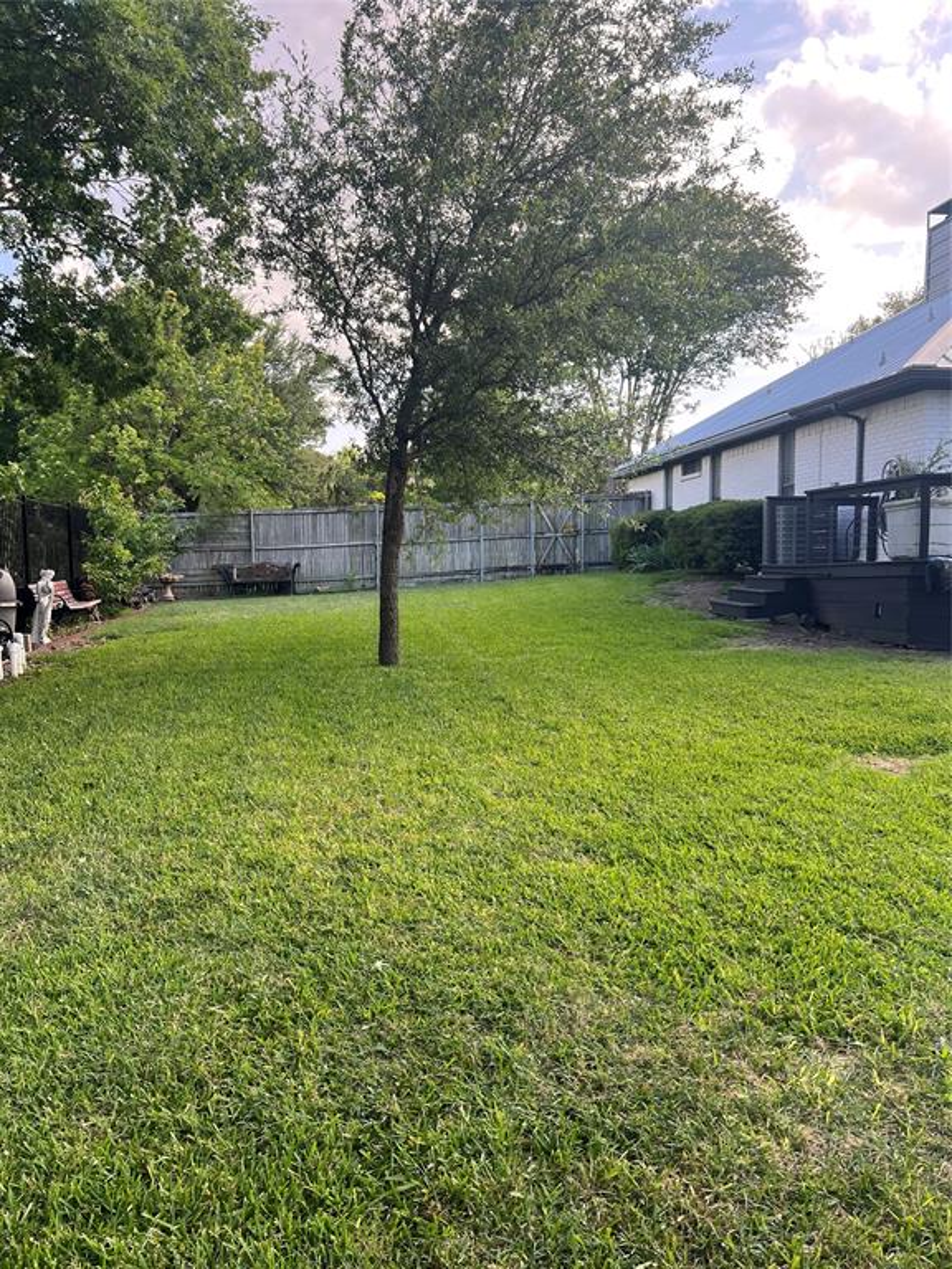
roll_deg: +0.1
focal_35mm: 26
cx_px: 476
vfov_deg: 67.3
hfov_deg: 53.1
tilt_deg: -5.1
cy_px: 634
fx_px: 953
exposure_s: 1/471
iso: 50
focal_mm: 5.7
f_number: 1.5
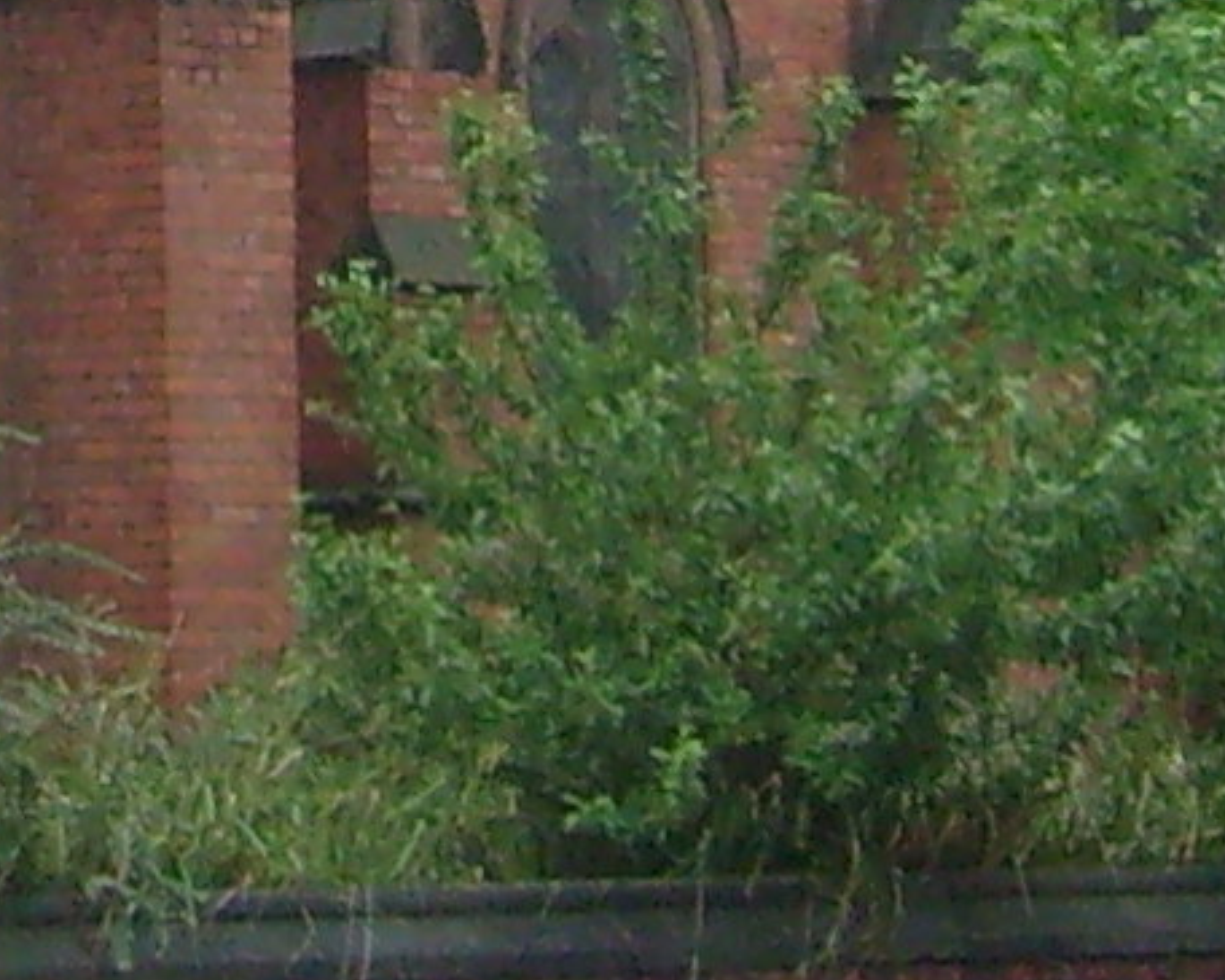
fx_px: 8340
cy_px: -1308
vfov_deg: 6.4
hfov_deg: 8.2
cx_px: -553
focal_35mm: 230
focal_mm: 5.8
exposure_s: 1/90
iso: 80
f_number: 7.1
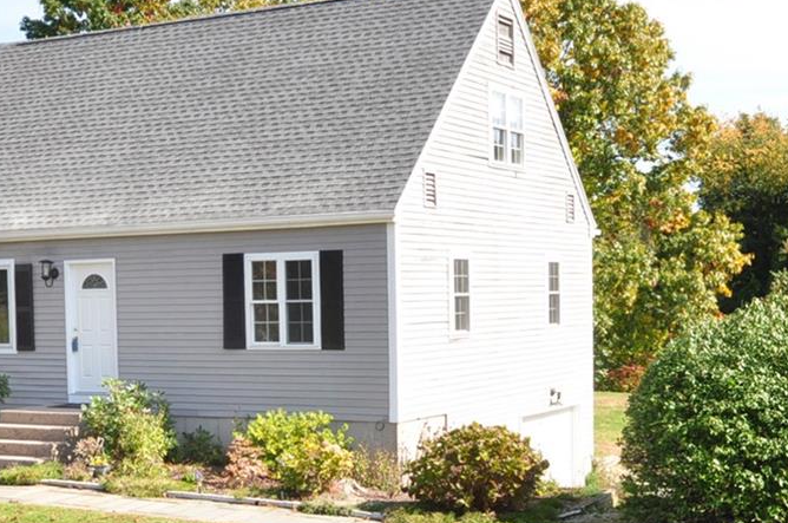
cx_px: 234
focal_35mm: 46
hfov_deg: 42.0
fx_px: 1005
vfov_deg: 29.1
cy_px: 276
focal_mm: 20
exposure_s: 1/200
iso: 320
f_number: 8
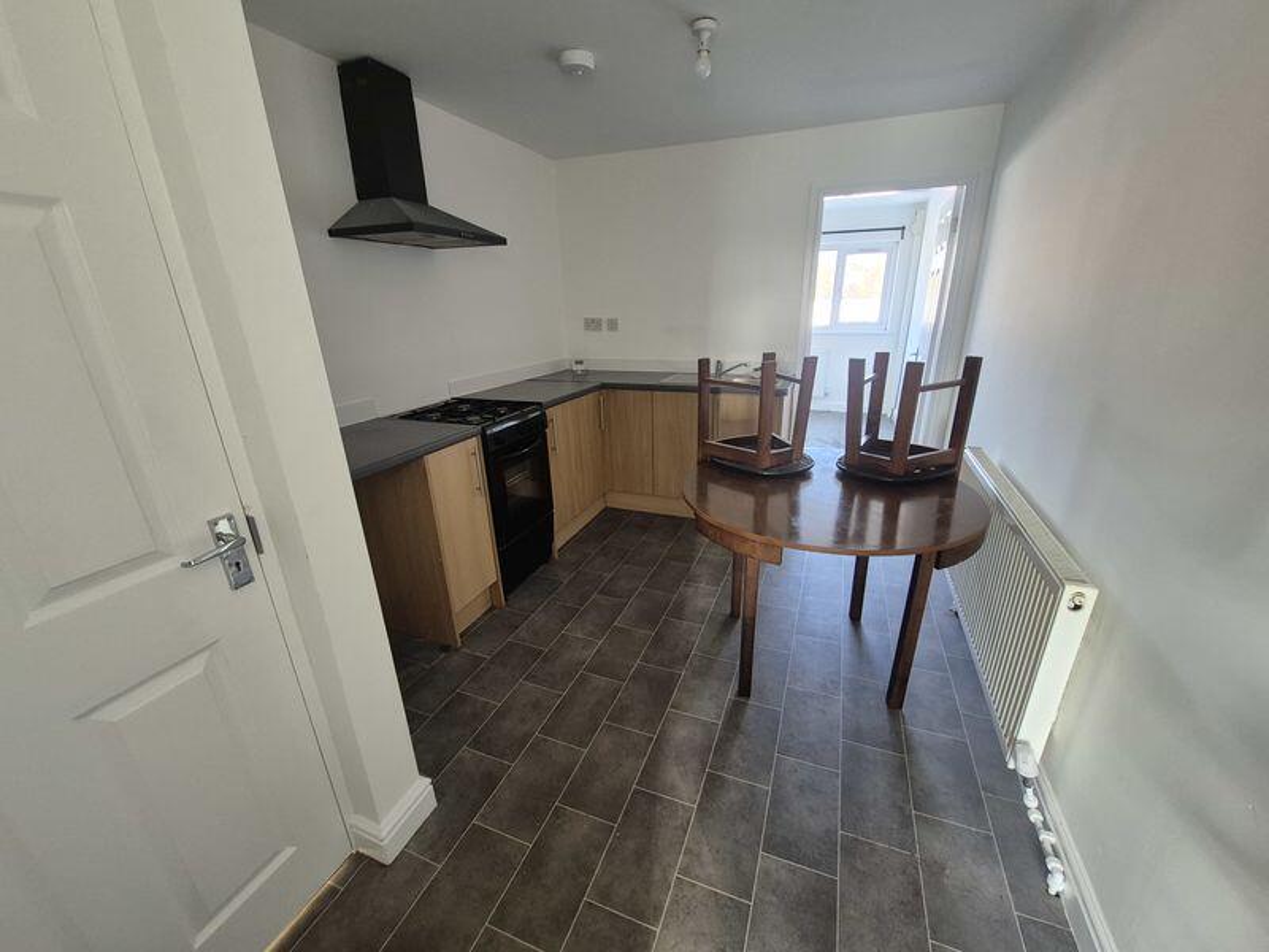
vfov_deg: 89.9
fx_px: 477
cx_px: 634
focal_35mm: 13
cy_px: 476
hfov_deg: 106.2
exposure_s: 1/50
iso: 320
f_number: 2.2
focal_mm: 1.74
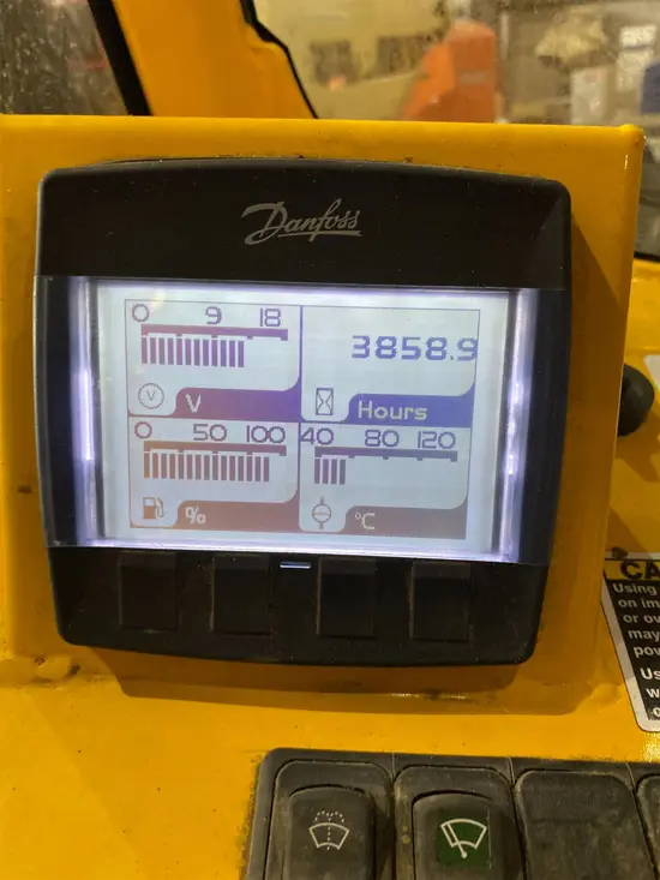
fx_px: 661
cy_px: 440
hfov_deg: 53.1
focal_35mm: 26
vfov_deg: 67.3
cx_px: 330
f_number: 1.8
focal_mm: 4.25
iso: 320
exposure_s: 1/60
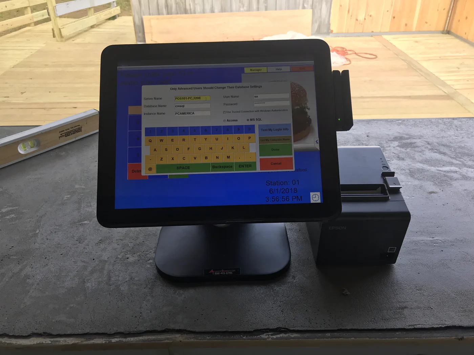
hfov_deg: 63.4
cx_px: 237
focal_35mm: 28
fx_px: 383
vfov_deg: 49.7
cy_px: 178
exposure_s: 1/324
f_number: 1.8
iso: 20
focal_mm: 3.99
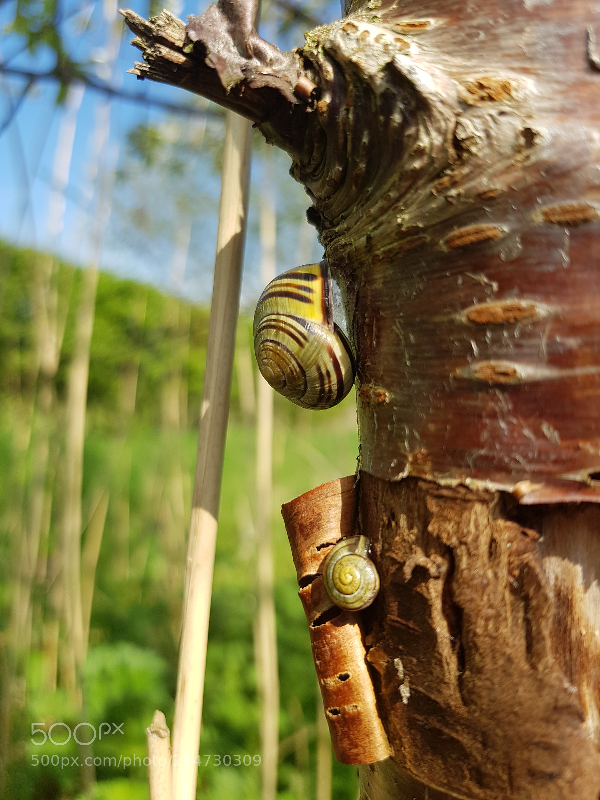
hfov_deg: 53.1
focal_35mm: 26
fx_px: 601
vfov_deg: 67.3
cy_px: 400
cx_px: 300
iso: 40
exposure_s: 1/1144
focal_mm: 4.2
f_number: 1.7
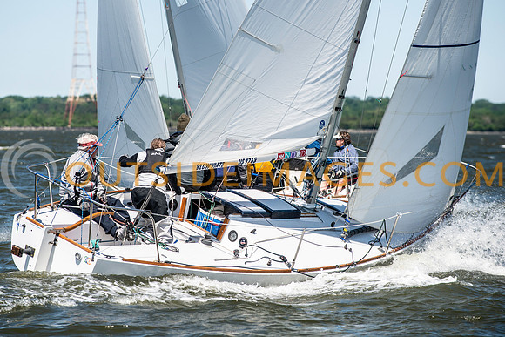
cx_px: 216
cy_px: 144
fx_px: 3217
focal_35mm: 229
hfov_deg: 9.0
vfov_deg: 6.0
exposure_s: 1/2000
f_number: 5.6
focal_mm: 200
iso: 320
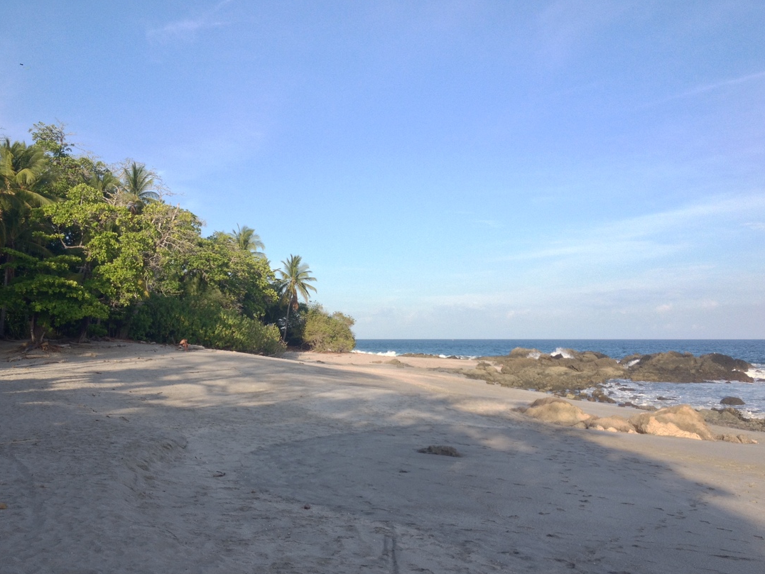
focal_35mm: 39
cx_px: 356
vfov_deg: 36.8
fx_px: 862
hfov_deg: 47.8
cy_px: 313
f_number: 2.4
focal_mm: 4.28
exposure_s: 1/516
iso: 50
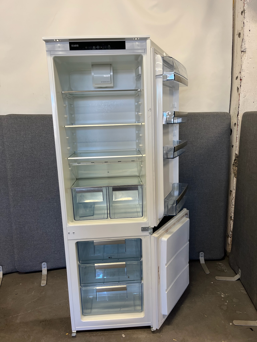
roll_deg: +0.7
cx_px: 128
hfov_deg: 53.1
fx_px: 257
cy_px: 171
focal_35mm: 26
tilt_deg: -12.4
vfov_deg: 67.3
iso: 100
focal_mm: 5.1
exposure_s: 1/100
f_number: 1.6
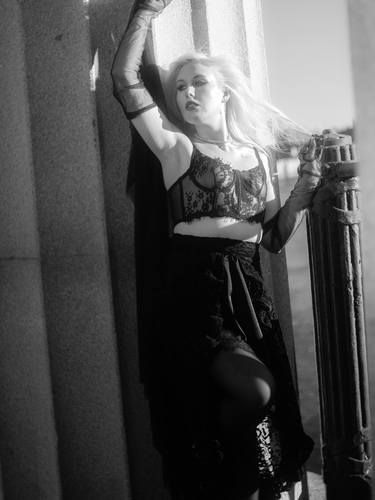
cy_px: 211
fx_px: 303
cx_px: 192
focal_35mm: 21
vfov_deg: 78.4
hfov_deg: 63.4
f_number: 1.8
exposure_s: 1/1000
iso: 125
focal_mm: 18
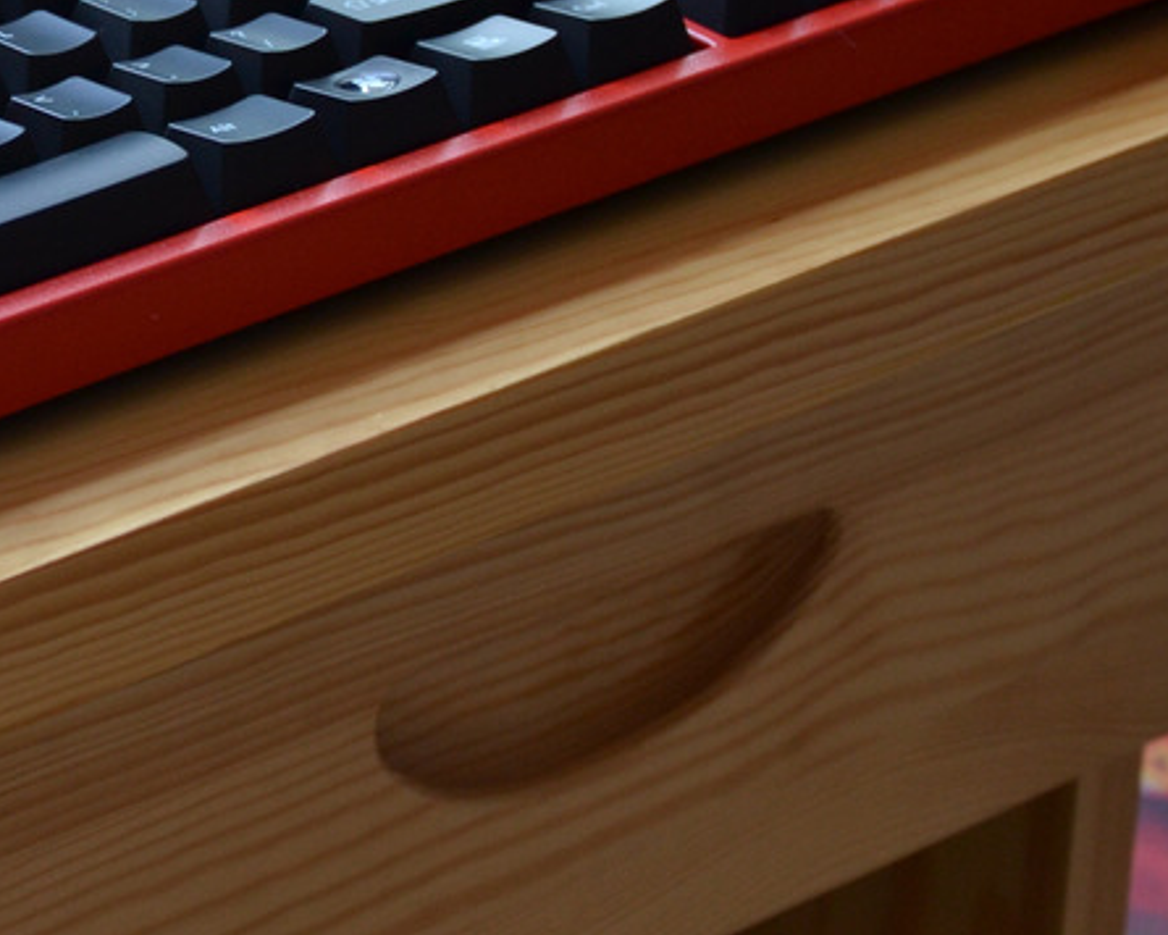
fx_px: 5254
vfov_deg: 10.1
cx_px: -26
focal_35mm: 152
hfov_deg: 12.5
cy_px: 95
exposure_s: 1/160
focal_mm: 40
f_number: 4.5
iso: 400
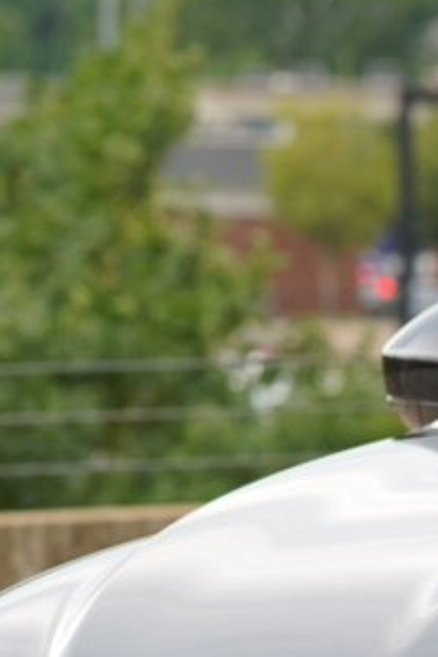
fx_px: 8075
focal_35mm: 442
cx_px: 1227
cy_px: 843
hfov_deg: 3.1
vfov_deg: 4.6
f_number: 4
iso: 200
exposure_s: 1/160
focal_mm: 85
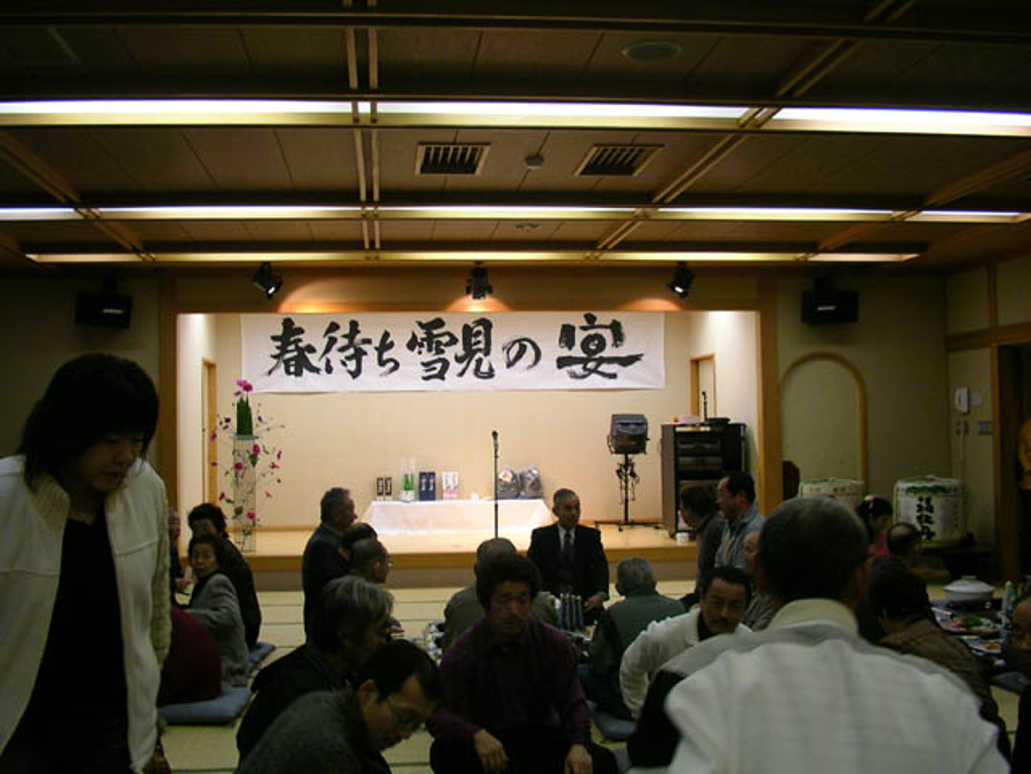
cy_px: 387
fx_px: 1132
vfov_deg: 37.7
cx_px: 516
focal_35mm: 38
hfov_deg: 49.0
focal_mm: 6
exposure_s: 1/43.3
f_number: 2.9
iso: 100
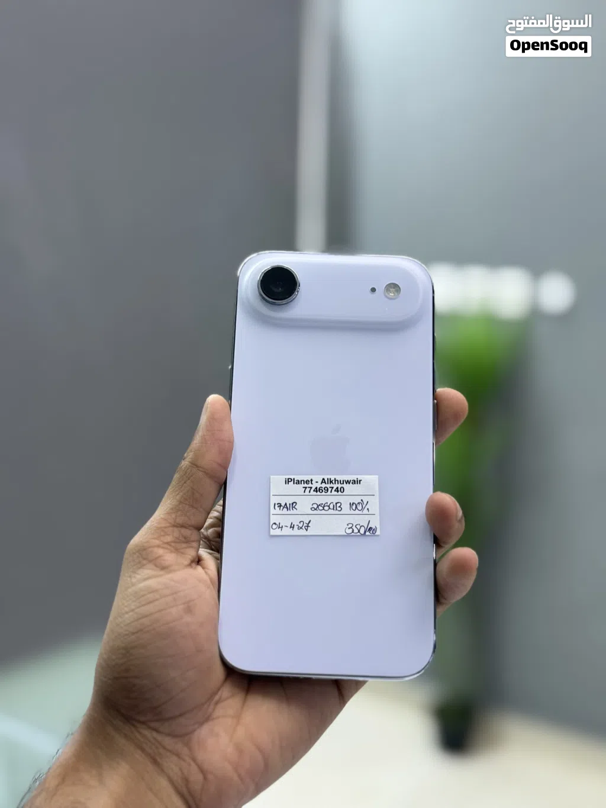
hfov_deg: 30.3
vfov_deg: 39.7
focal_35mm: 48
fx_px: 1120
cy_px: 404
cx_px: 303
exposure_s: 1/50
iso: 50
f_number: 1.78
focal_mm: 6.76
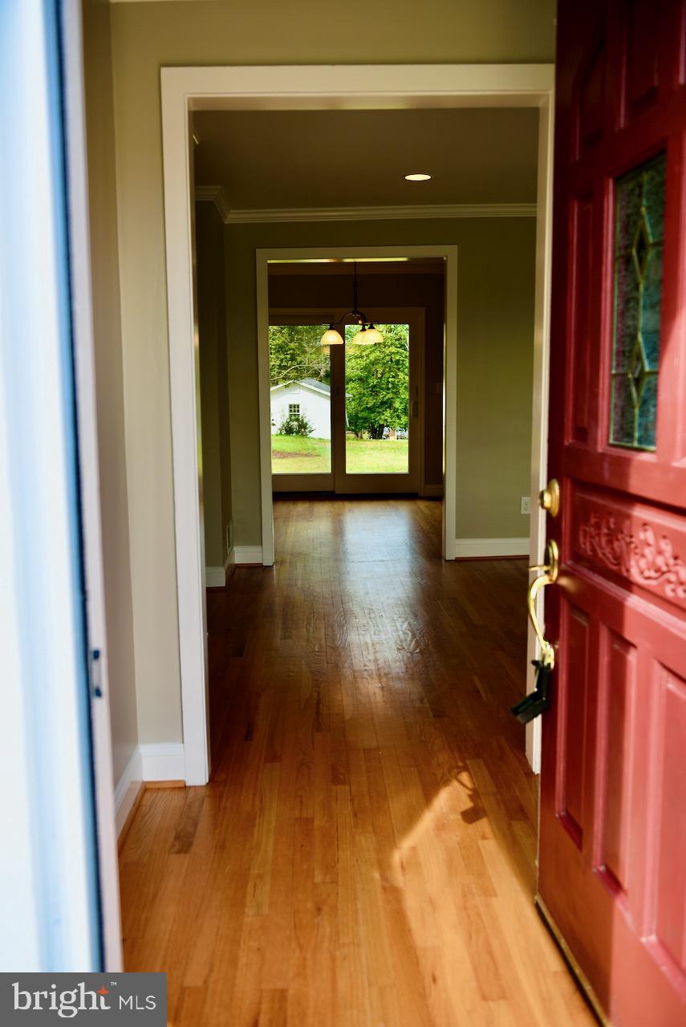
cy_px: 514
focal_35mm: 32
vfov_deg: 58.7
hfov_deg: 41.2
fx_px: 913
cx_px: 343
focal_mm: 32
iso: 64
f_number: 4
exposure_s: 1/160
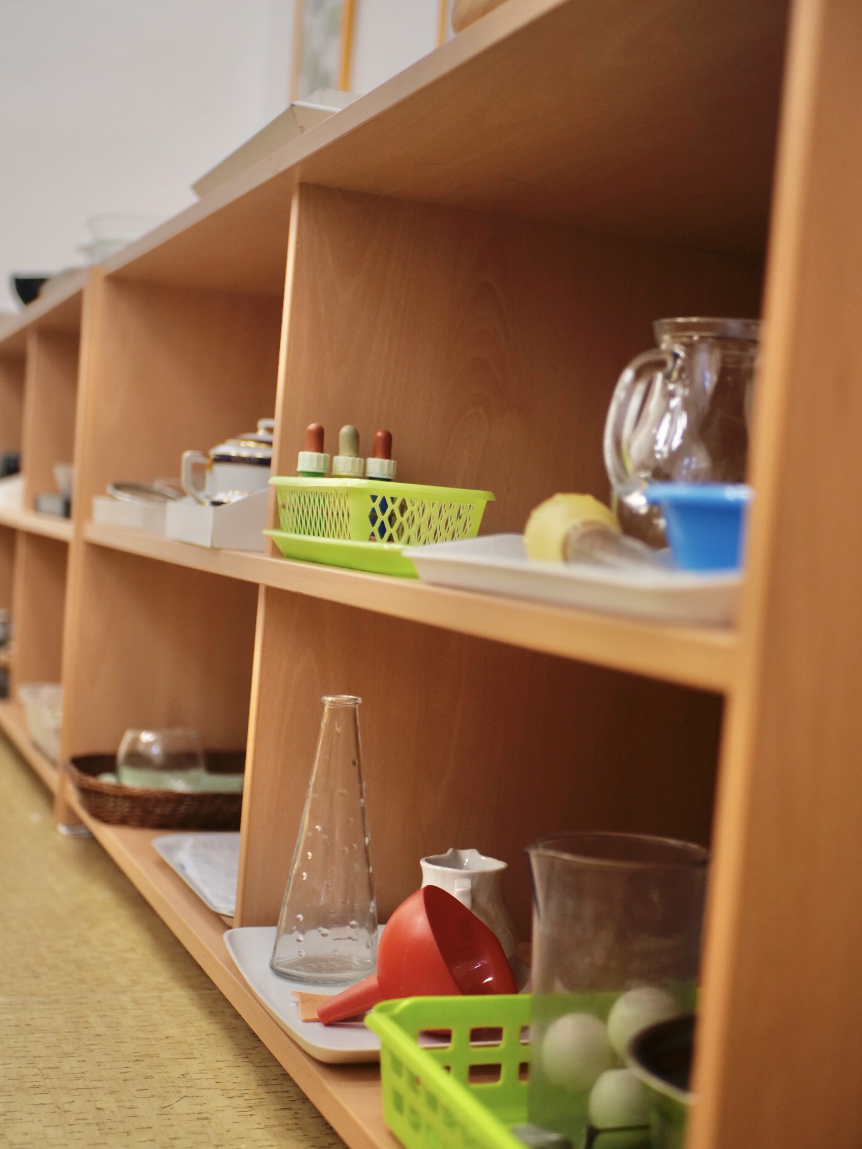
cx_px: 431
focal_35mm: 50
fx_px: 1660
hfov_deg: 29.1
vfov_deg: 38.2
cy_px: 574
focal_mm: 25
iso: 400
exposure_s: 1/100
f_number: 1.7
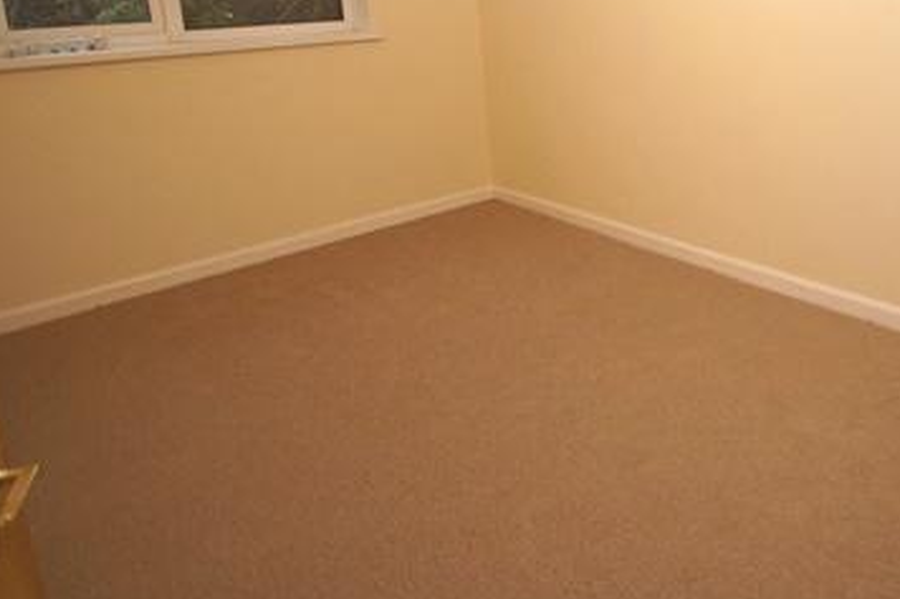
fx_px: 675
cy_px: 109
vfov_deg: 45.2
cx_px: 718
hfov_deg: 61.9
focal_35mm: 27
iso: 800
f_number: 4
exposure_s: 1/100
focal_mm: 10
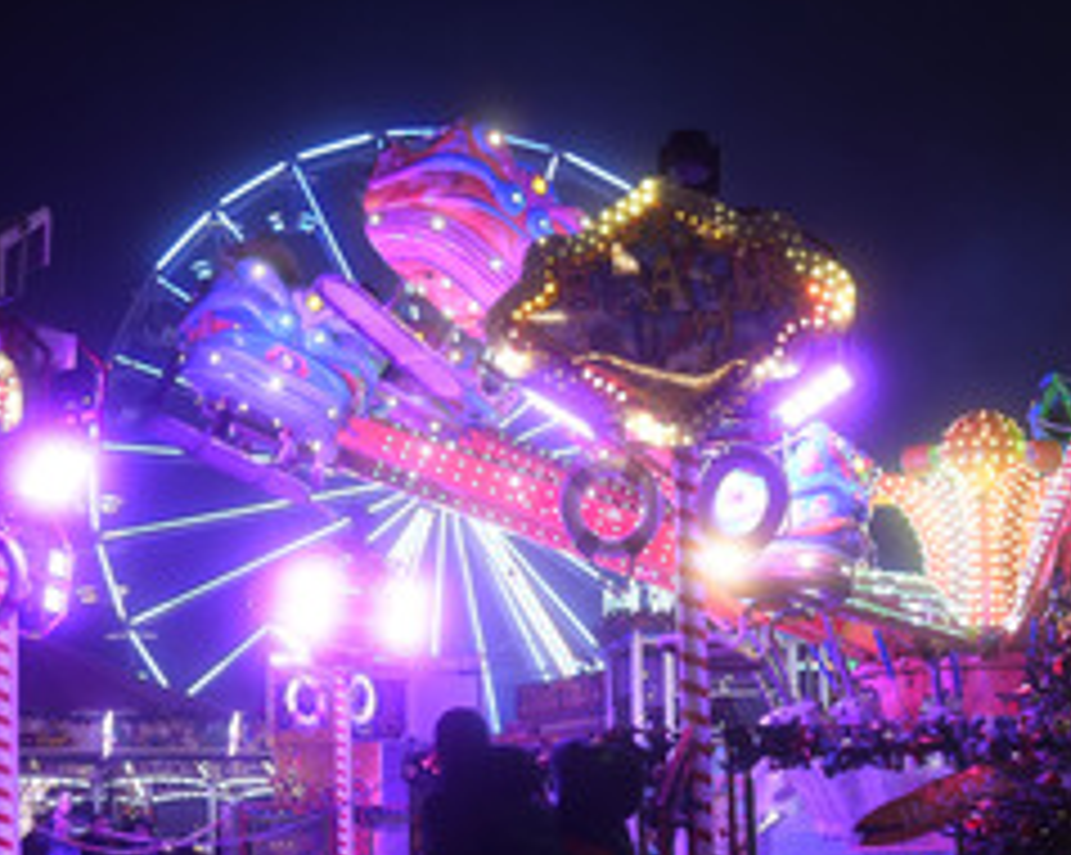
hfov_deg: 23.8
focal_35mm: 80
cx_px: 668
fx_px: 2534
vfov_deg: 19.0
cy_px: 662
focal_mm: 30
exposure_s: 1/50
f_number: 5
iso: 640
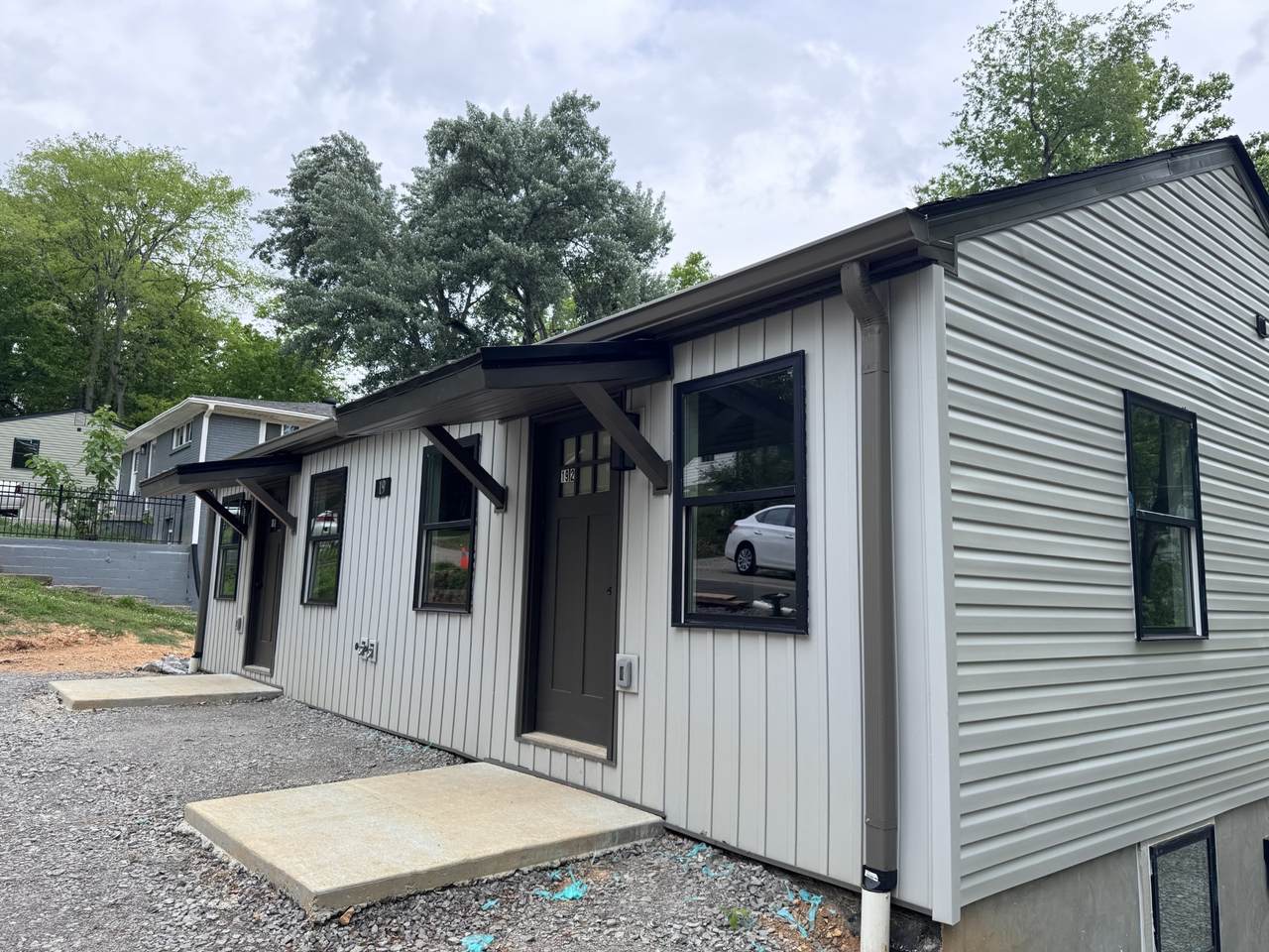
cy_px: 476
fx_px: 880
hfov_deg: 71.6
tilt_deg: +8.0
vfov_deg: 56.8
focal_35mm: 24
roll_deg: -1.0
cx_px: 634
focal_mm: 6.76
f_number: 1.78
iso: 80
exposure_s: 1/1721
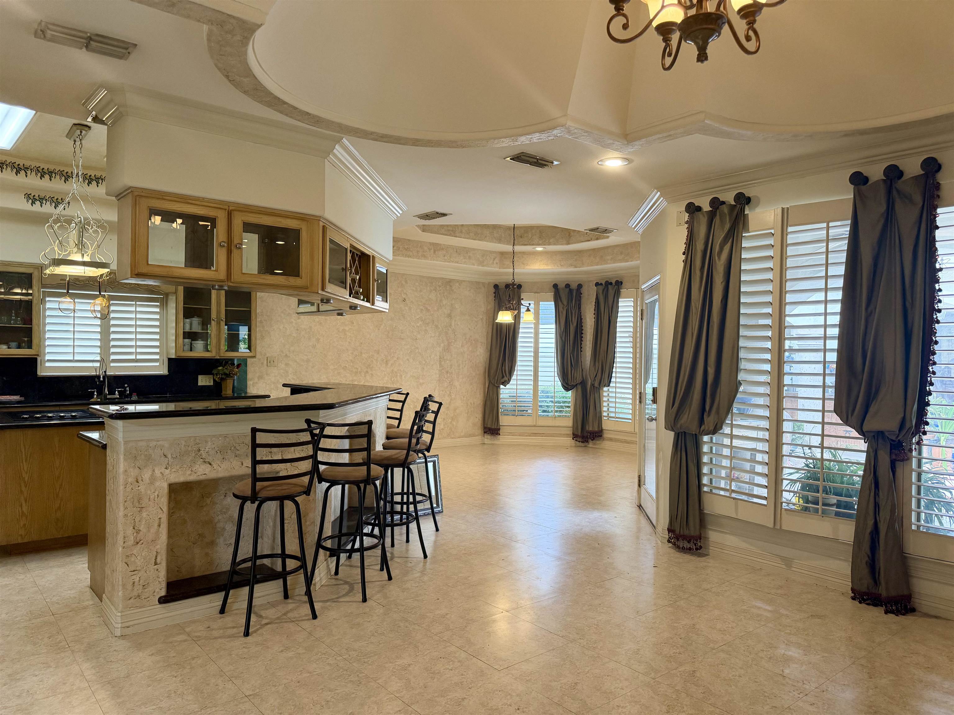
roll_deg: -0.1
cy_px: 358
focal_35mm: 24
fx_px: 661
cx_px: 477
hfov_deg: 71.6
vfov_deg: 56.8
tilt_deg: -0.9
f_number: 1.78
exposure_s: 1/120
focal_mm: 6.76
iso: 250
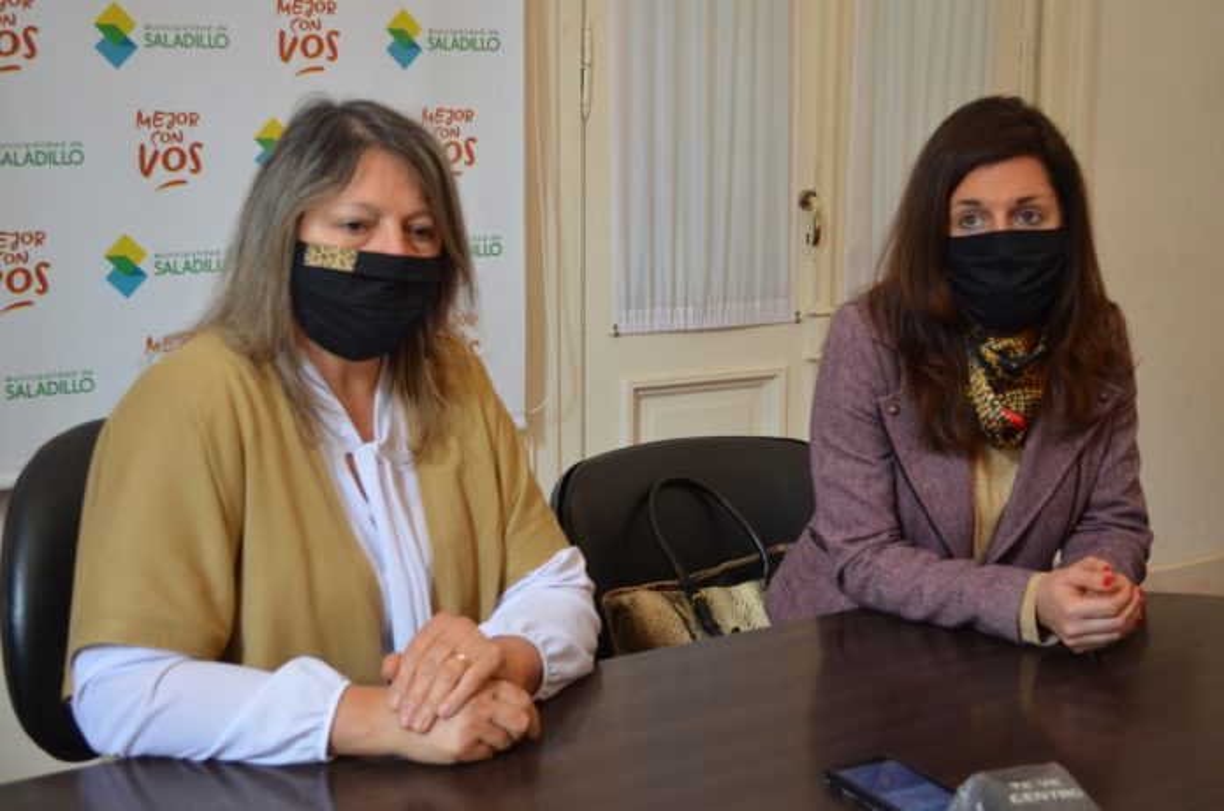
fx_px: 1781
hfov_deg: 37.9
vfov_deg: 25.6
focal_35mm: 52
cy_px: 406
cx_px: 612
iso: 900
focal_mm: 35
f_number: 5
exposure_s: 1/30
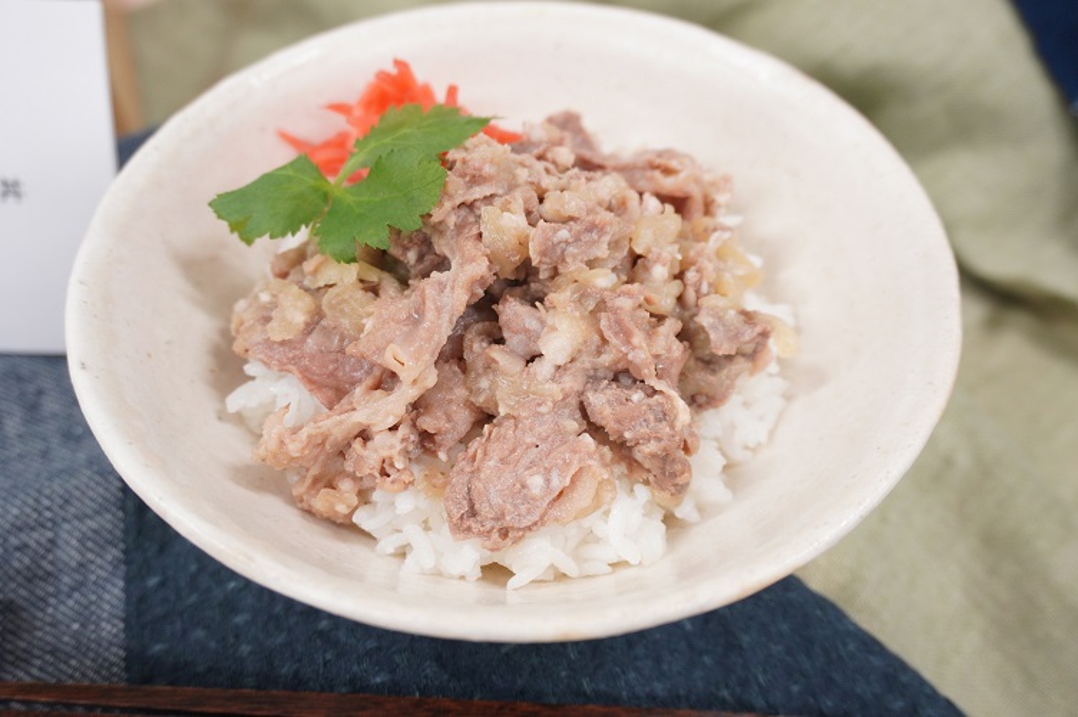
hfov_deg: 59.5
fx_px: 942
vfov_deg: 41.6
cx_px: 539
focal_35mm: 32
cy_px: 358
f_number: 4
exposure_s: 1/40
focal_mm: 21
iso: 640
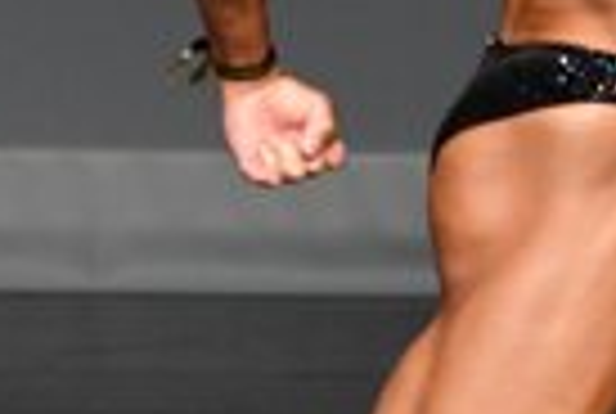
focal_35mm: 1945
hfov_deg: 1.1
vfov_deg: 0.7
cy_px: 112
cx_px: 528
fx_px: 33353
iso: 2500
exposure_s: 1/400
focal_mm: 230
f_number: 5.6
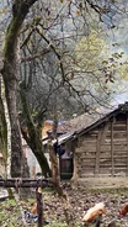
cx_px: 30
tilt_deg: +1.5
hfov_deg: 9.9
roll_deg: -1.0
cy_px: 123
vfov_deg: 17.4
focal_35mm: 123
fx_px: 739
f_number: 2
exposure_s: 1/122
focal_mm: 6
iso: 40
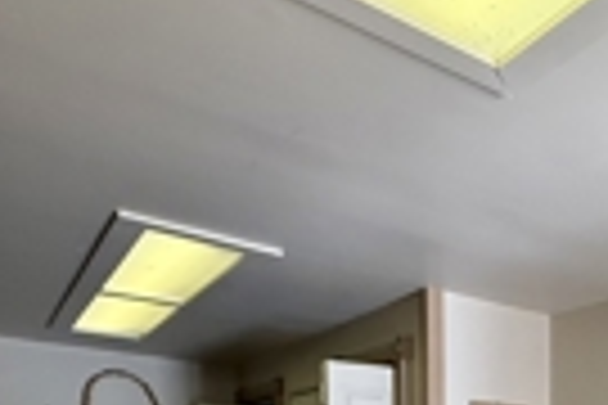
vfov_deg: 26.0
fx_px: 726
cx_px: 752
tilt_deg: -3.0
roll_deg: -0.6
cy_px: 544
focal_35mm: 43
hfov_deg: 34.8
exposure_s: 1/120
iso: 320
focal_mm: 2.22
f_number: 2.2
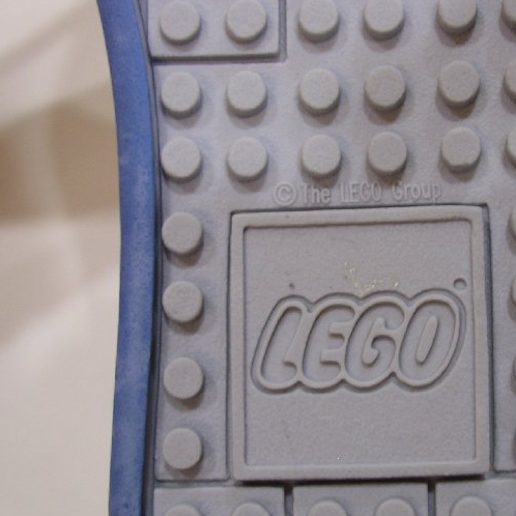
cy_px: 308
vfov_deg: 31.6
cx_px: 337
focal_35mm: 54
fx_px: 911
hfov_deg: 31.4
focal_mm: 5.8
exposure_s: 1/7.2
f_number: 2.8
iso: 100
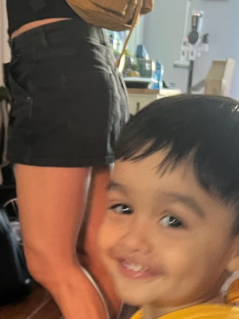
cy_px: 412
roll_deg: -3.9
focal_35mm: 81
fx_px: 745
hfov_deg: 18.2
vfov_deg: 21.8
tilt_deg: -22.7
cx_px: 117
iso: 640
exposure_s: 1/30
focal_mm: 5.7
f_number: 1.5
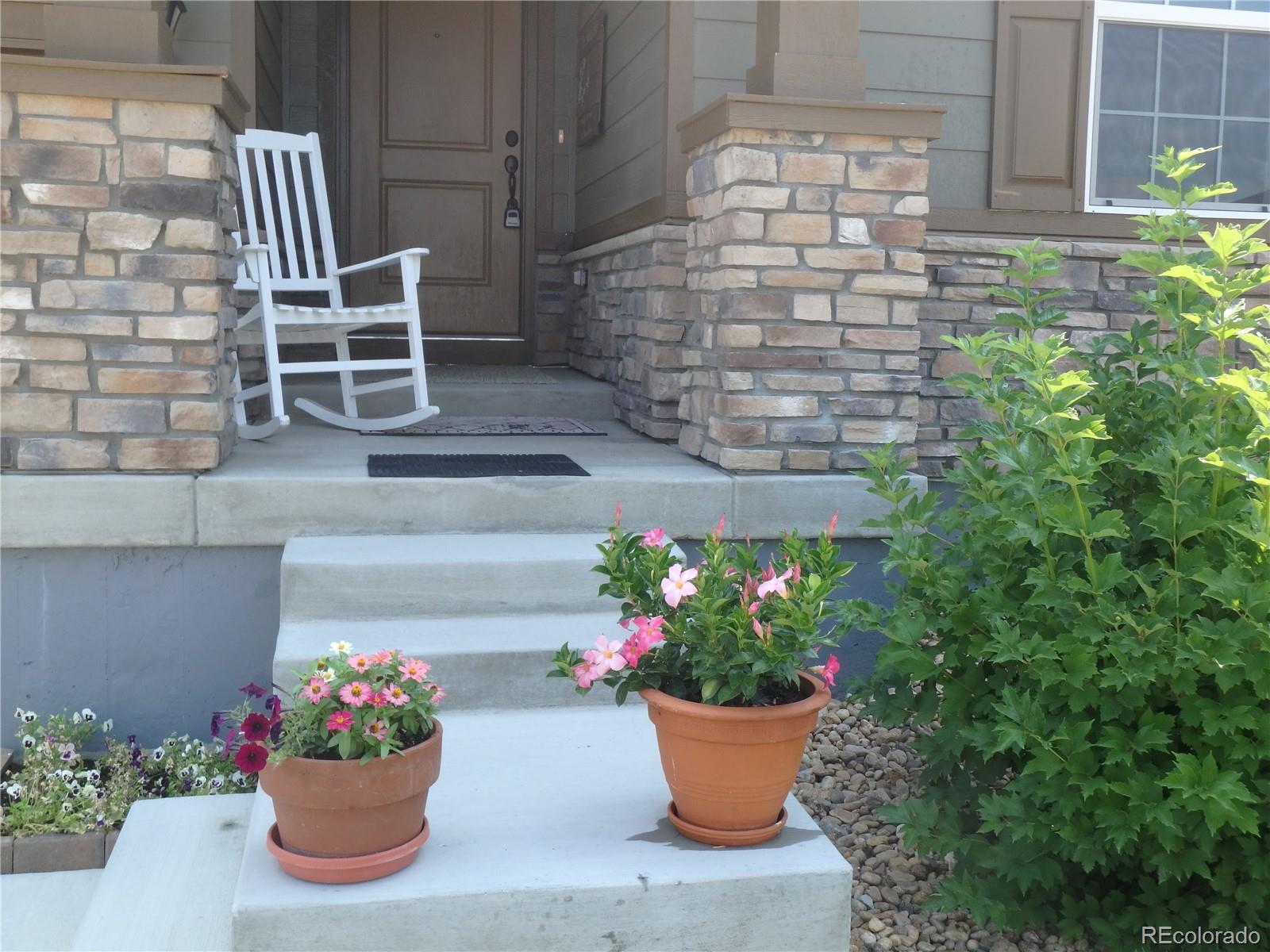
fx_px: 1321
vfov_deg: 39.7
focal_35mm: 36
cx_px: 635
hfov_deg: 51.4
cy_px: 476
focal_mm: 6.4
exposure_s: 1/125
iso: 125
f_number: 5
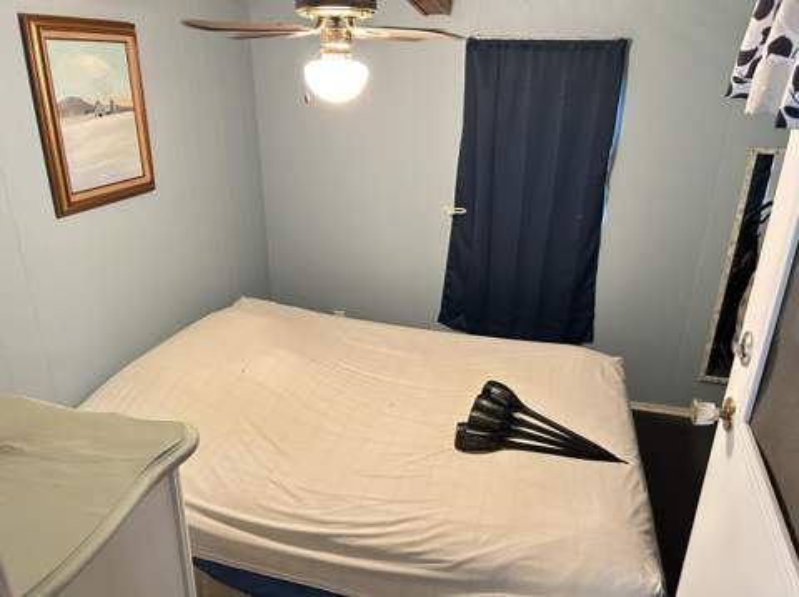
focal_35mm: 26
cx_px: 400
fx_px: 600
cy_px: 298
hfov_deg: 67.4
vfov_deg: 53.0
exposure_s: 1/40
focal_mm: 5.7
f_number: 1.5
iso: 640
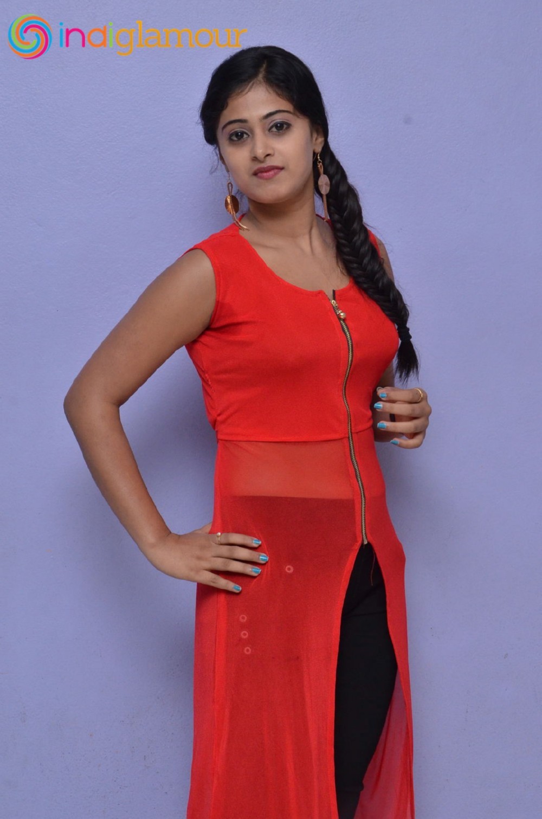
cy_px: 410
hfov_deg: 18.1
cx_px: 271
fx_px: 1702
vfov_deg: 27.1
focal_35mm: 75
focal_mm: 50
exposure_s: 1/125
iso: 1600
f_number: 8
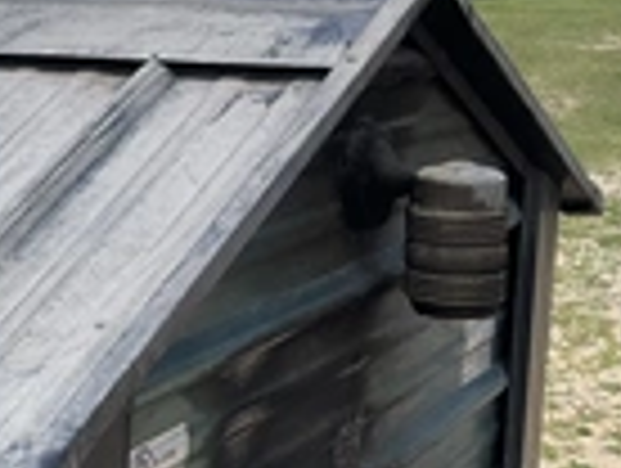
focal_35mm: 84
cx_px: -176
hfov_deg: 21.2
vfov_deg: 17.6
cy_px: 180
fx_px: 1510
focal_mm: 3
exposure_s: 1/1311
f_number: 1.8
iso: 25
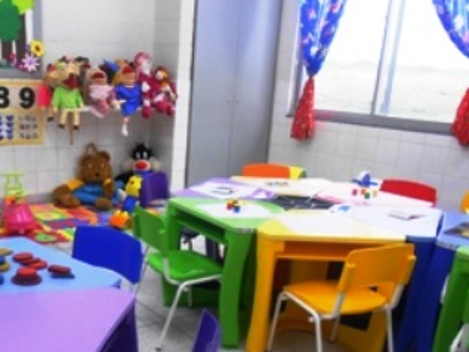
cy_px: 245
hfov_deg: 44.1
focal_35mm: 41
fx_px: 556
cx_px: 111
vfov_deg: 34.7
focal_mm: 4.6
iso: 160
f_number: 3.2
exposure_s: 1/30
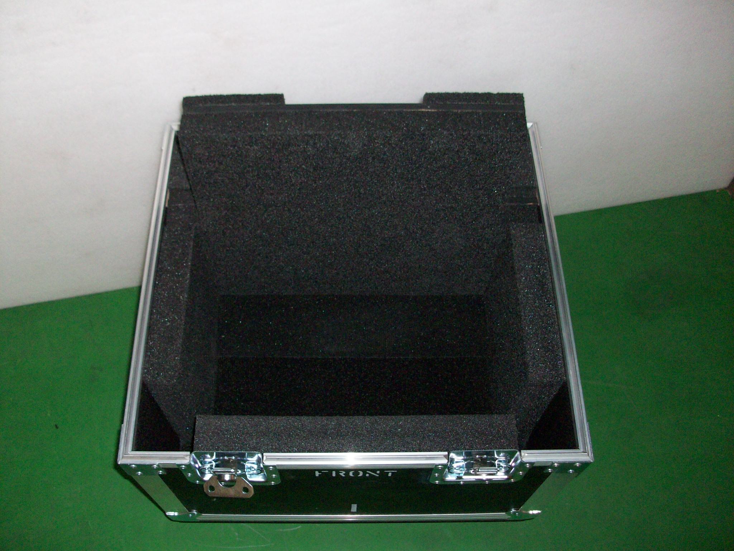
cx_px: 367
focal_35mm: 34
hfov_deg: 54.0
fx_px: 721
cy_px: 276
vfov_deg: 41.8
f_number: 2.8
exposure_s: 1/60
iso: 160
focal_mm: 5.7
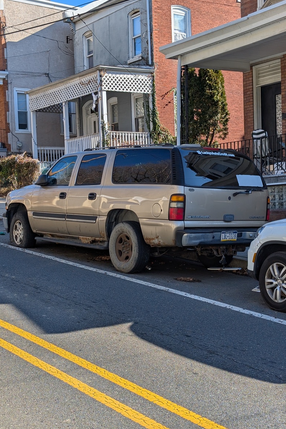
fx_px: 620
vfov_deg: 38.2
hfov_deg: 26.0
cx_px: 157
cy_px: 215
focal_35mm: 52
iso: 20
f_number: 1.68
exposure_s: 1/630
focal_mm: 6.9
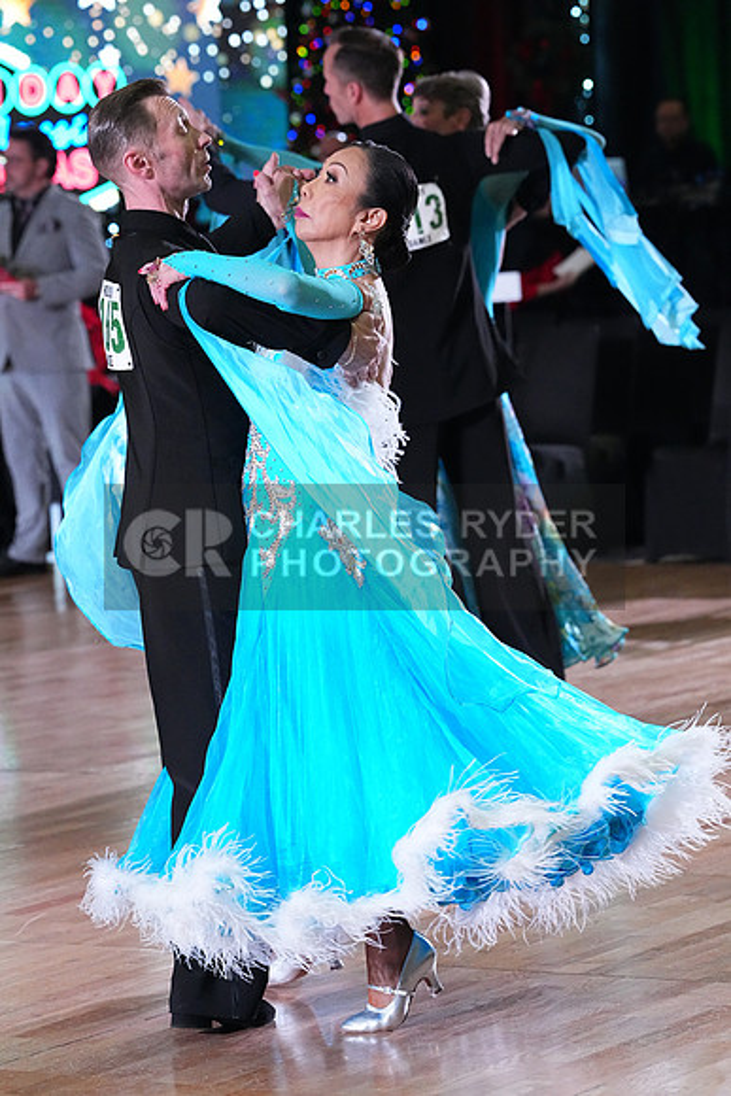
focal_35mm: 145
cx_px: 366
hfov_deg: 9.5
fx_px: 4413
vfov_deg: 14.2
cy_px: 548
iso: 10000
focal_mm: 145
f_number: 5.6
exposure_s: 1/400
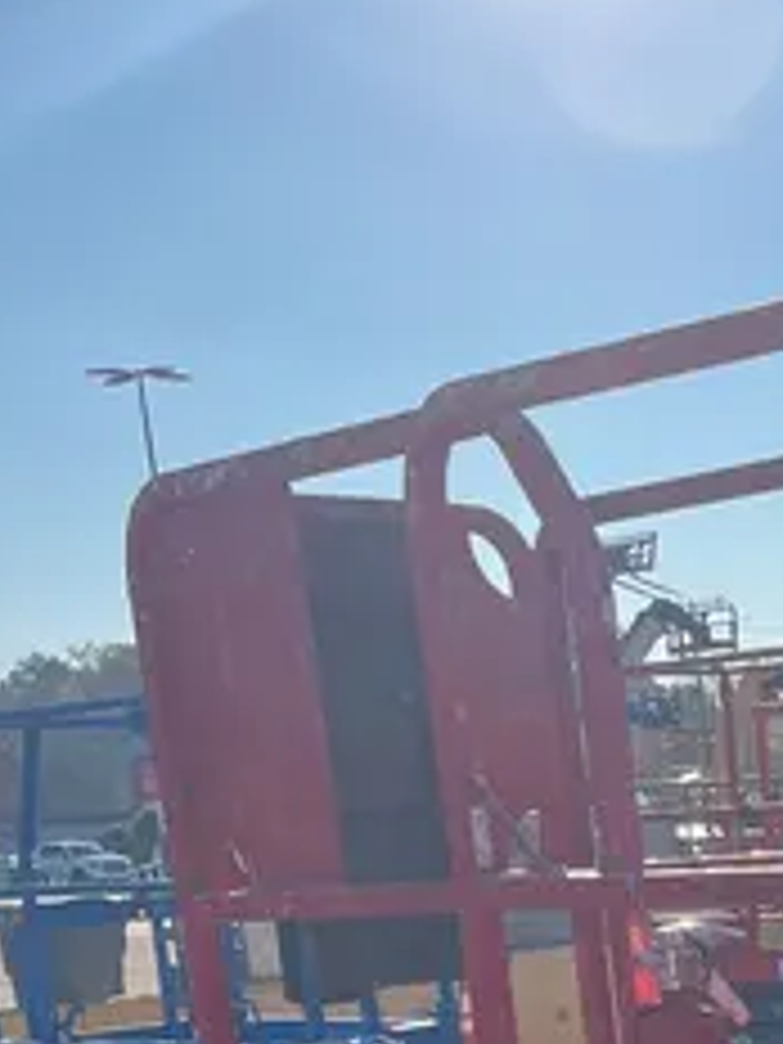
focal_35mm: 82
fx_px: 2473
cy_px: 1388
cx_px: 1107
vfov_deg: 21.4
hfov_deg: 16.7
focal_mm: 5.1
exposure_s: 1/3745
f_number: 1.6
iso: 50
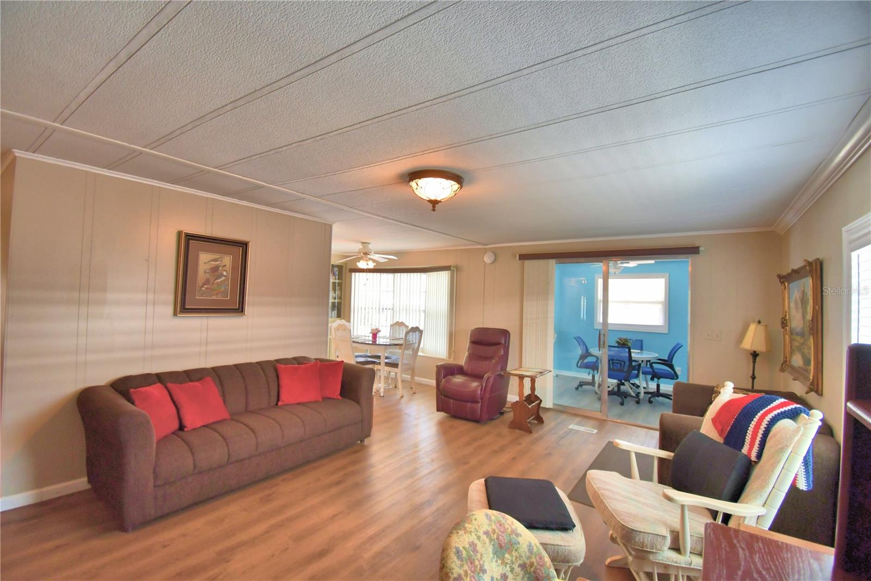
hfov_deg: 100.4
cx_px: 436
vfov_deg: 77.3
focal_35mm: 15
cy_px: 290
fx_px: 363
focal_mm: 10
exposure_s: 1/50
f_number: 4.5
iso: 400
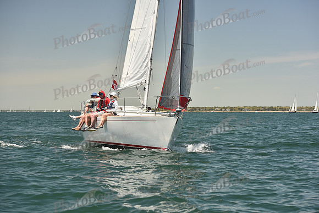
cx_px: 160
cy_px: 106
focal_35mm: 90
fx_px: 798
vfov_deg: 15.2
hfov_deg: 22.6
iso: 250
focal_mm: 90
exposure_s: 1/800
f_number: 5
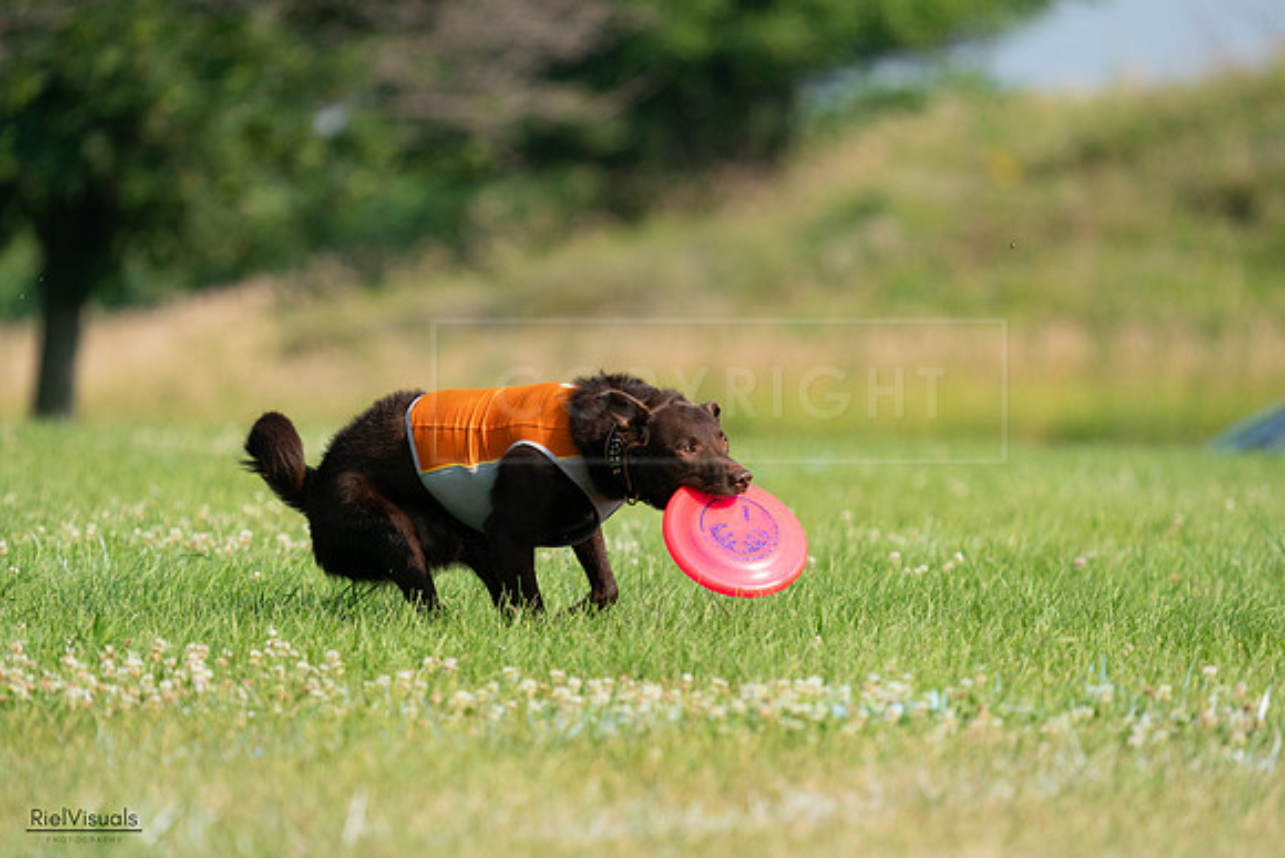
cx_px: 642
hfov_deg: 5.1
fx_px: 14530
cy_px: 429
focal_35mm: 407
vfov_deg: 3.4
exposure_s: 1/4000
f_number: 6.3
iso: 1600
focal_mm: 407
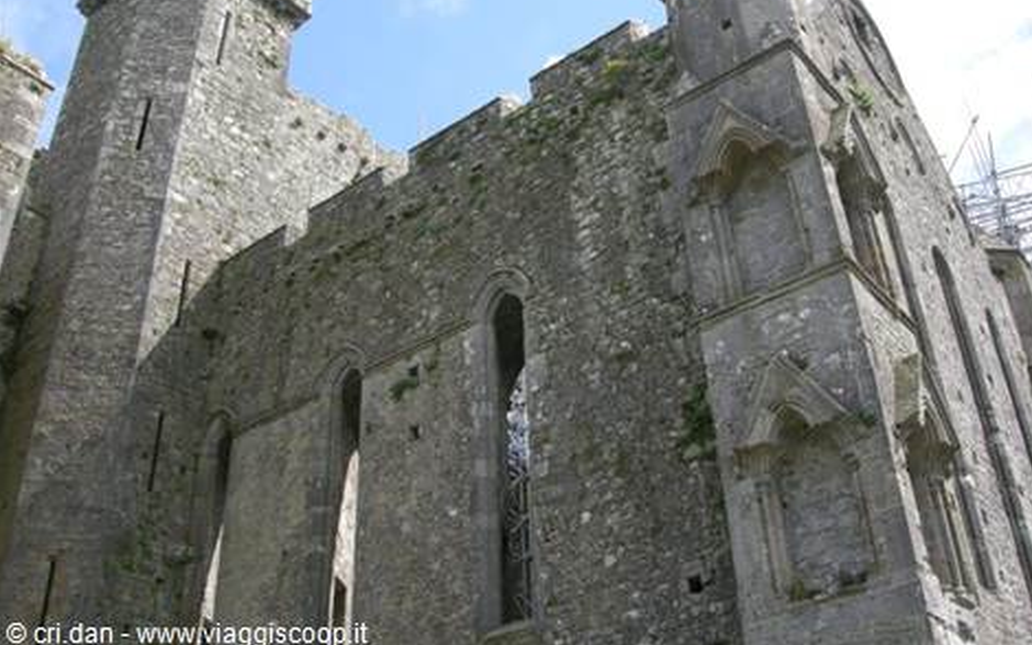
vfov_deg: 32.7
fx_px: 1097
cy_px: 254
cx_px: 523
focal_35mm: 39
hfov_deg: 50.4
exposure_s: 1/249
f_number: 4.8
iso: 64
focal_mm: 7.5
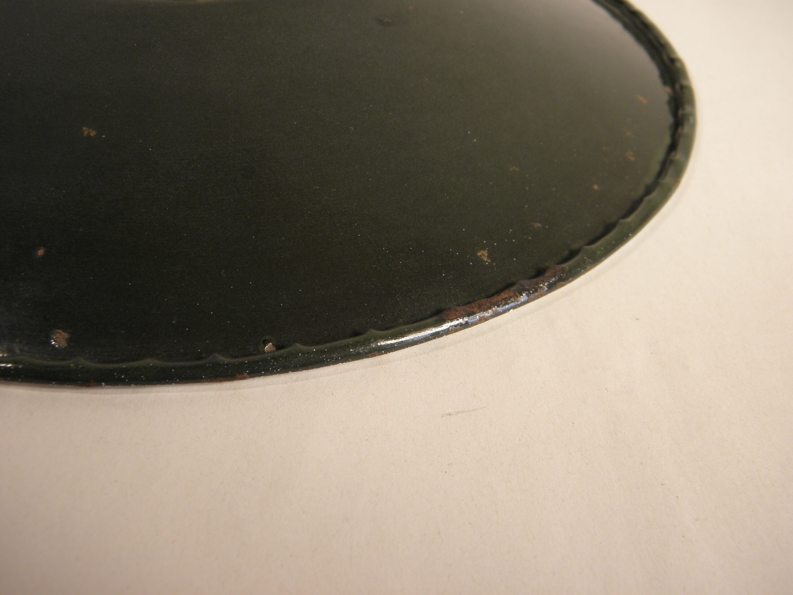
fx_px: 893
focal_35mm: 39
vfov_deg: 36.8
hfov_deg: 47.9
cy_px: 298
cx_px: 396
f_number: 3.8
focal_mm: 7.1
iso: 100
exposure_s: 1/60
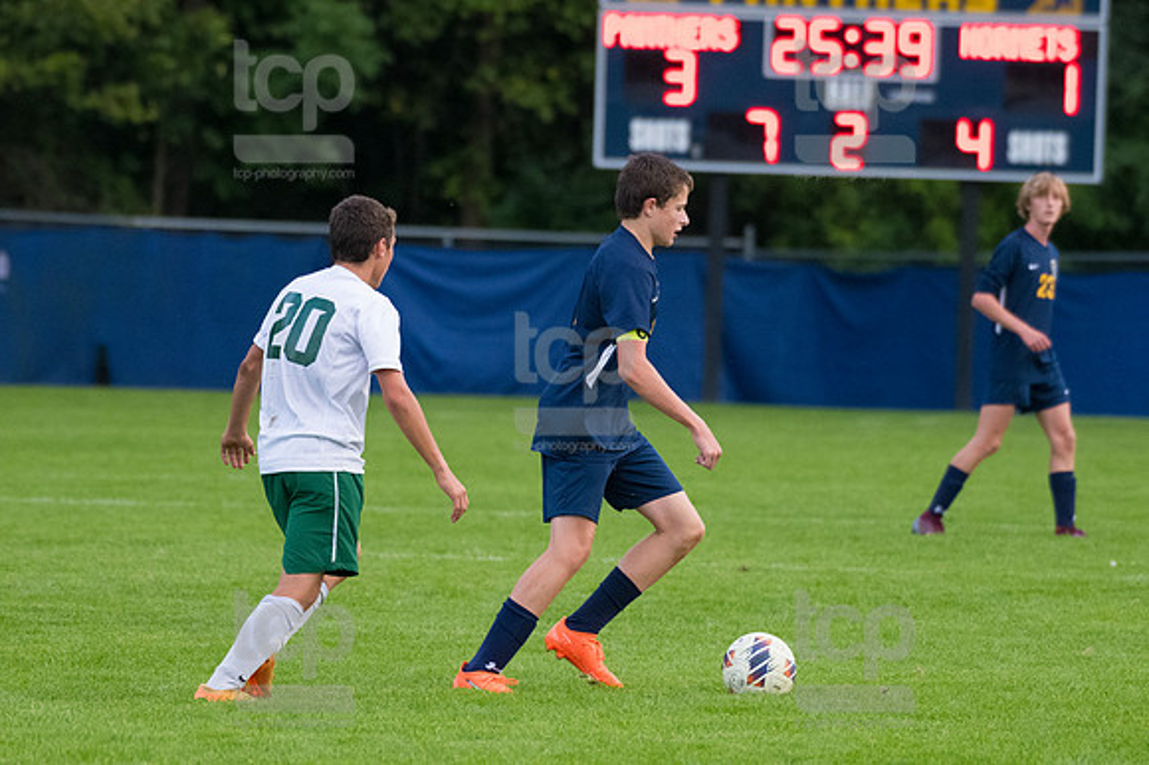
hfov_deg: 5.1
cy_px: 382
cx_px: 574
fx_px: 12918
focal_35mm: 405
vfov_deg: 3.4
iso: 3200
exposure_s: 1/2000
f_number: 5.6
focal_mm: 270
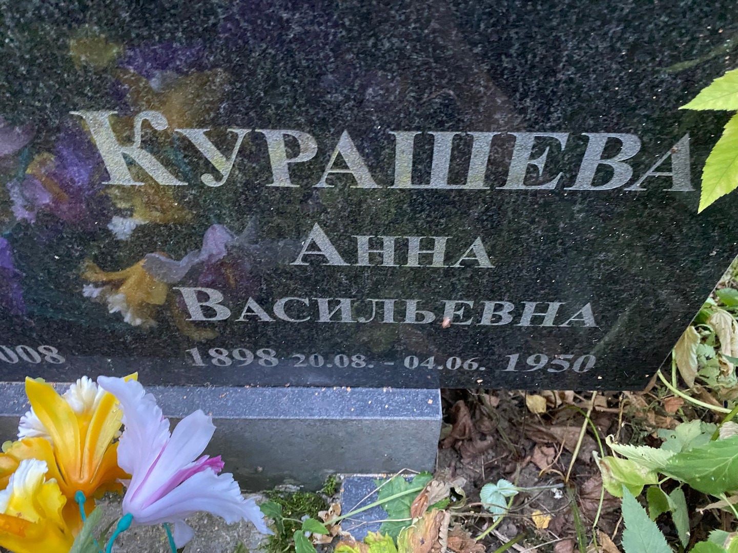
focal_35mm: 26
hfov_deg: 67.3
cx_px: 369
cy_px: 276
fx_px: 554
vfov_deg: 53.1
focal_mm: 4.25
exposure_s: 1/30
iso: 800
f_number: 1.8
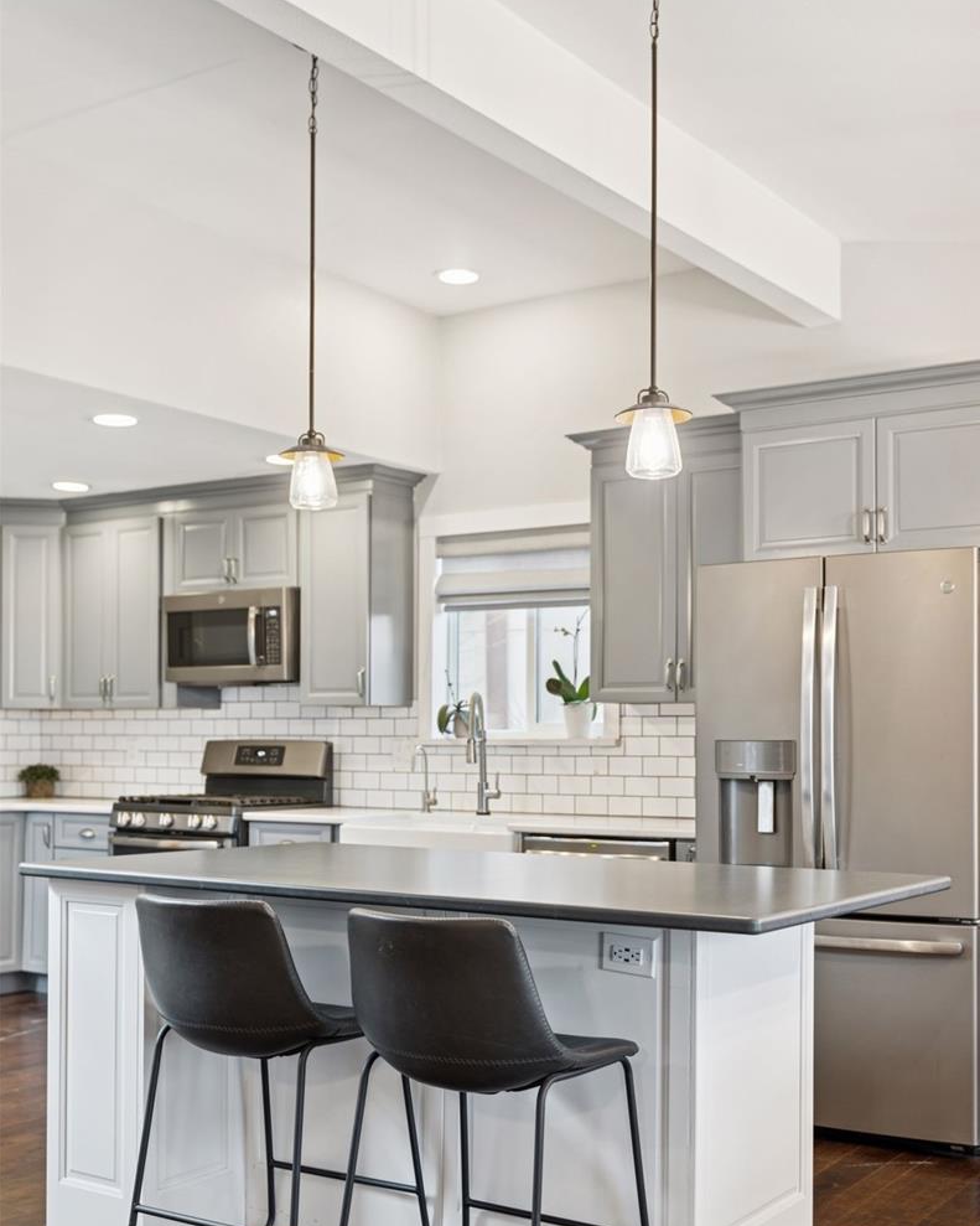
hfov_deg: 36.5
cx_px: 494
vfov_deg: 44.7
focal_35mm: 41
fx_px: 1487
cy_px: 693
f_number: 3.5
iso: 400
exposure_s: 1/40
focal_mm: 36
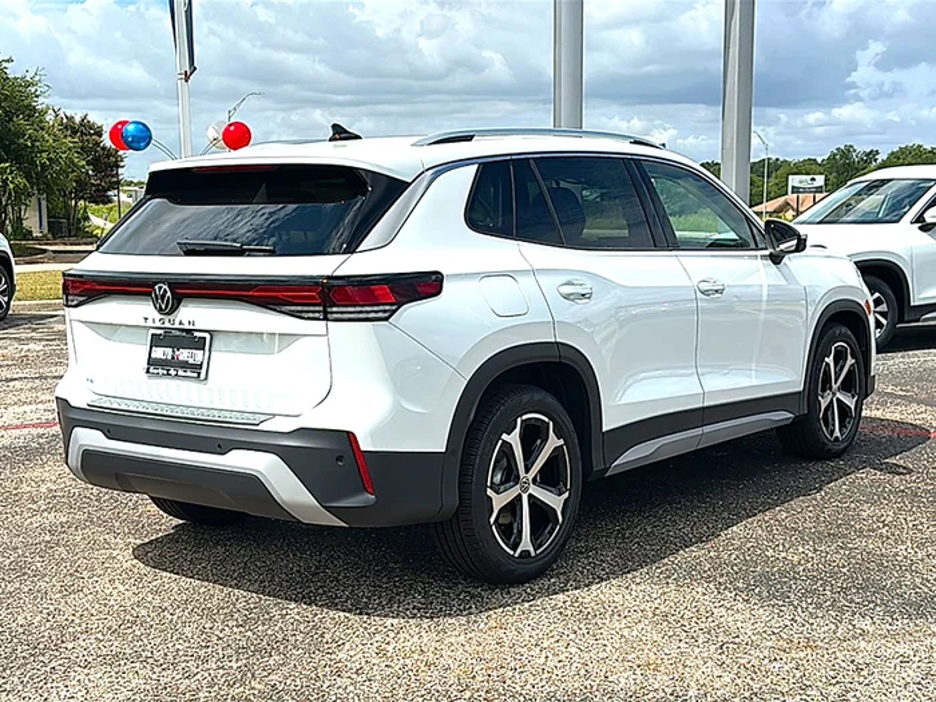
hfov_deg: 46.8
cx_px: 468
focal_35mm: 40
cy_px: 351
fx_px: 1082
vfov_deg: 36.0
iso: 80
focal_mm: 6.86
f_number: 1.78
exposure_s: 1/7692
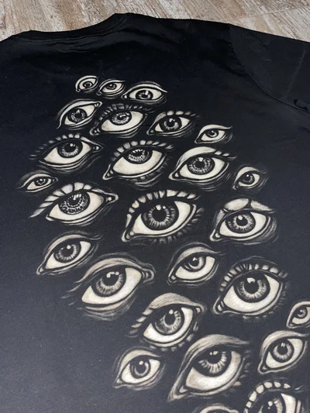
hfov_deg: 53.1
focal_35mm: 26
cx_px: 155
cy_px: 206
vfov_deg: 67.3
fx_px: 310
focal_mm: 4.2
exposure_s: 1/4
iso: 64
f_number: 1.6
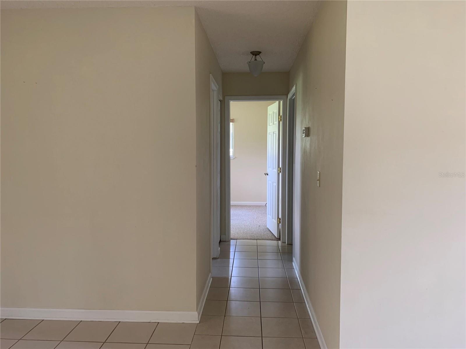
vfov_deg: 53.1
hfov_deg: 67.3
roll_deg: -0.9
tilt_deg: -2.6
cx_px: 233
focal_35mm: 26
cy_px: 174
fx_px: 350
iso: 160
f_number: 1.8
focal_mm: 4.25
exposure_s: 1/60
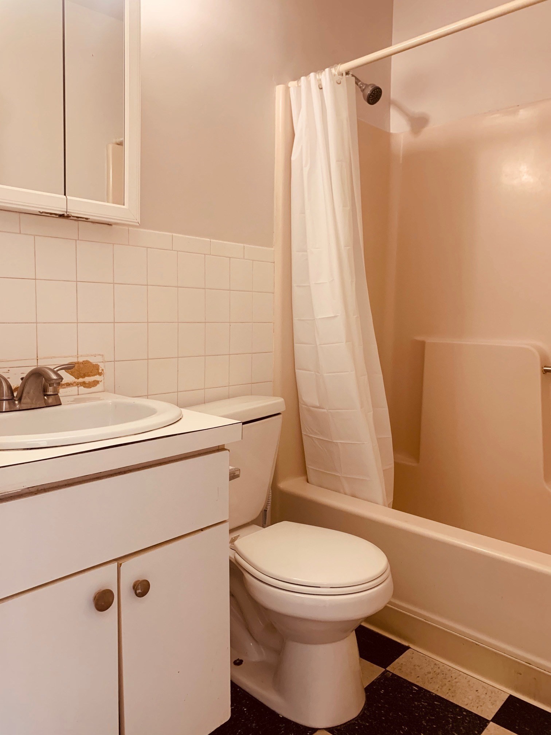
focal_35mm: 26
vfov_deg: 67.3
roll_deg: -1.6
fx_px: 552
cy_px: 368
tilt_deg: -4.9
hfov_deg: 53.1
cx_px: 276
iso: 200
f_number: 1.8
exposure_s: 1/60
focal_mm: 4.25
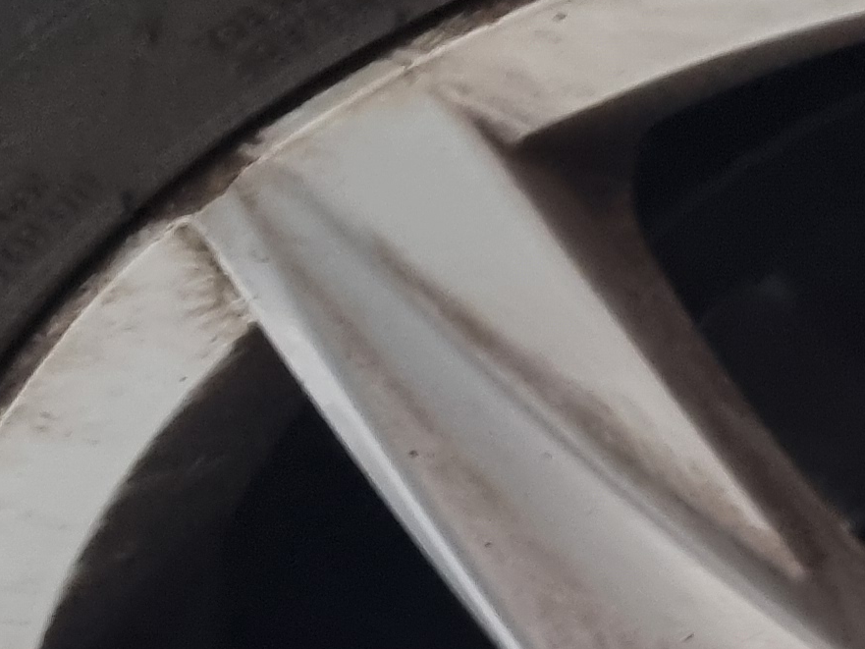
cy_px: 608
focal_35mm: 119
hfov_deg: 15.8
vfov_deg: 12.3
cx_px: 1110
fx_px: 2974
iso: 500
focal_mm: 5.4
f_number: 1.8
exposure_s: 1/24
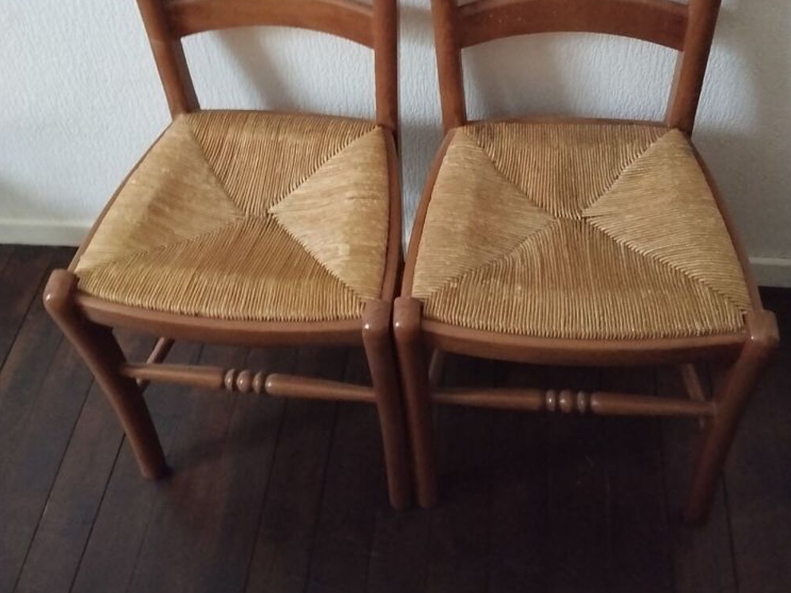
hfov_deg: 47.9
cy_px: 154
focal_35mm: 39
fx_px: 891
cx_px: 395
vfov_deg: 36.0
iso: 1000
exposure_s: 1/20
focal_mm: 4.22
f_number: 1.8
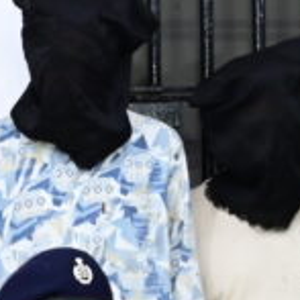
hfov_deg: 8.8
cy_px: 319
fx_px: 1941
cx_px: 102
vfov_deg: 8.8
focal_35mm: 198
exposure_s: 1/100
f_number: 5.6
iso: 4000
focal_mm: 33.5
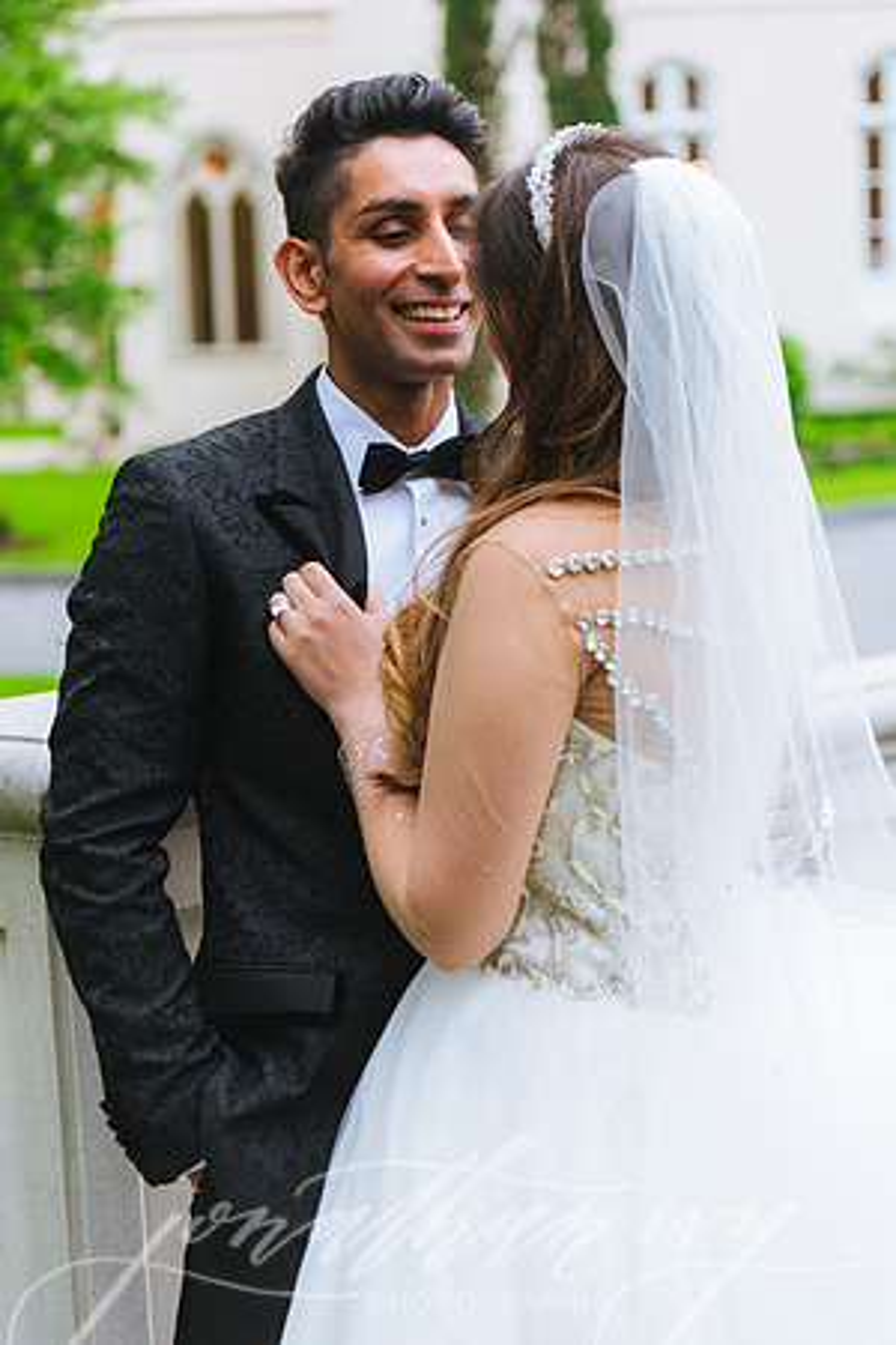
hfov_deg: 19.5
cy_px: 672
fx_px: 2613
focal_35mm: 70
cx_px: 448
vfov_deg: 28.8
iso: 320
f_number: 2.8
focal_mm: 70
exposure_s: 1/125
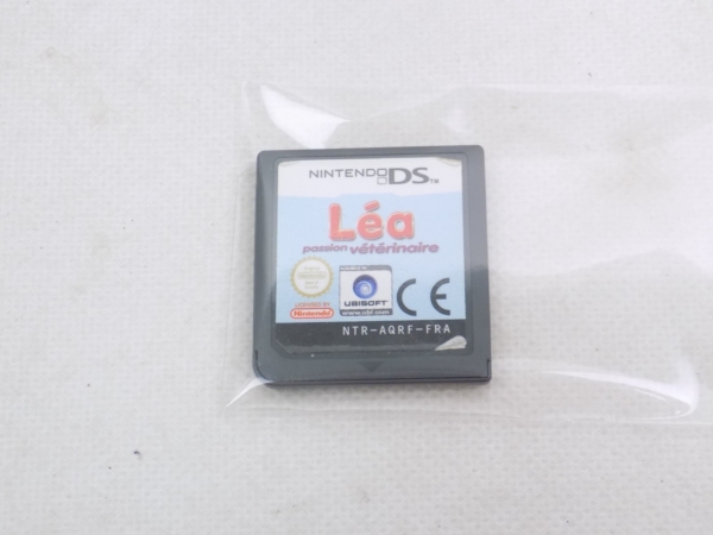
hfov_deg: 29.8
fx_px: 1339
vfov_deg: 22.6
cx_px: 356
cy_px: 268
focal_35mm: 65
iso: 220
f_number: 4.1
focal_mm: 11.5
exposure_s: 1/30
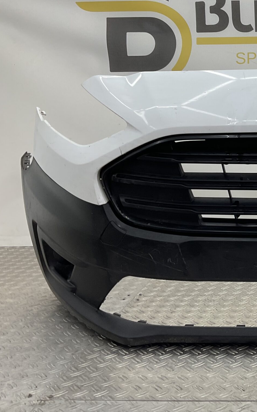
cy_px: 161
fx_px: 583
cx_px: 324
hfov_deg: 22.5
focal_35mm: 52
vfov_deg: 38.7
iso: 16
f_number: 1.8
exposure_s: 1/106
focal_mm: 3
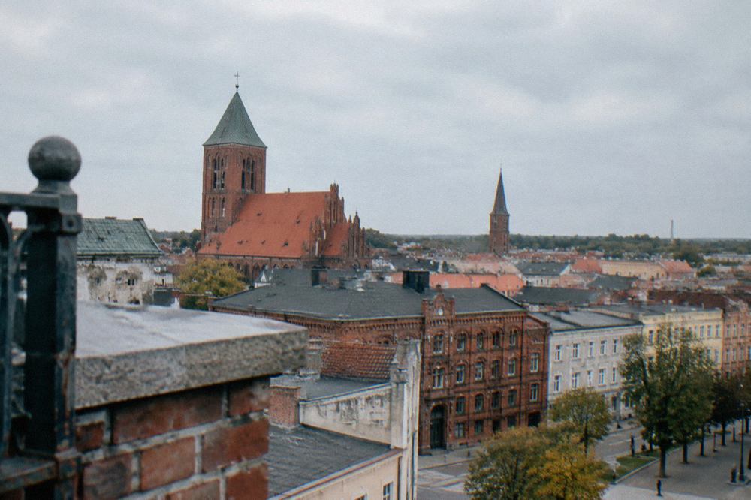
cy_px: 250
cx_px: 376
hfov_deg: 54.5
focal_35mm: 35
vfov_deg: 37.8
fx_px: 730
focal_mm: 35
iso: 160
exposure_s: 1/320
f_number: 9
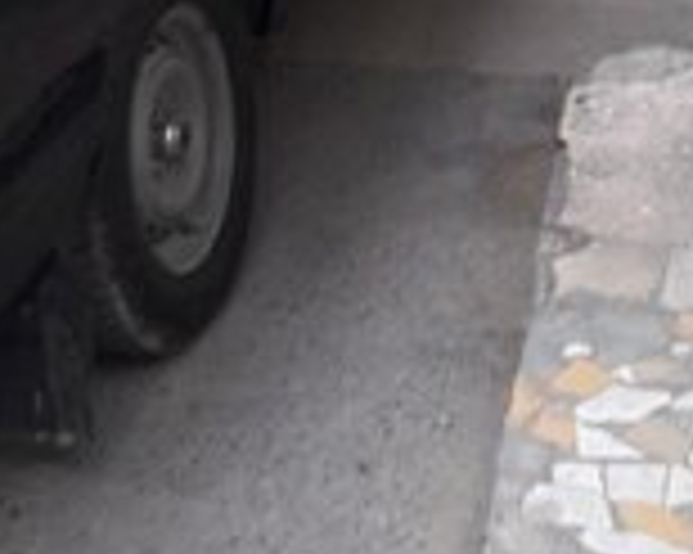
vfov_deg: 16.1
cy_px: -257
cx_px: 117
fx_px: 1804
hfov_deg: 21.4
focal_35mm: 88
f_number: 1.9
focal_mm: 3.7
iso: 50
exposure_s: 1/100
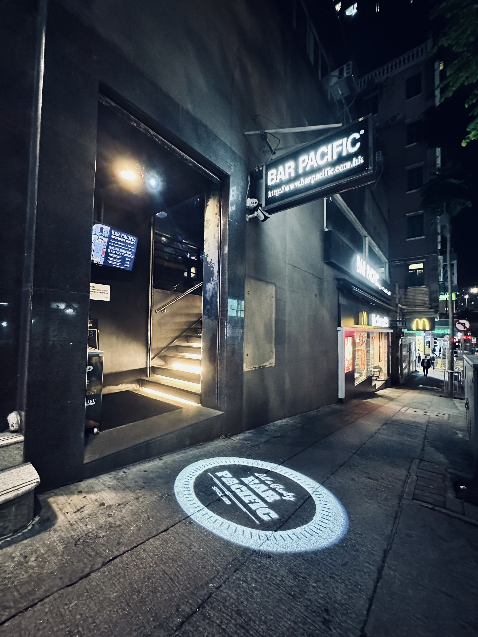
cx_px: 239
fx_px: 258
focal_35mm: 14
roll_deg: -0.5
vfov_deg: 102.1
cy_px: 318
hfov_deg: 85.7
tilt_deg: +2.5
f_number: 2.2
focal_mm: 2.22
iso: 1250
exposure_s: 1/33
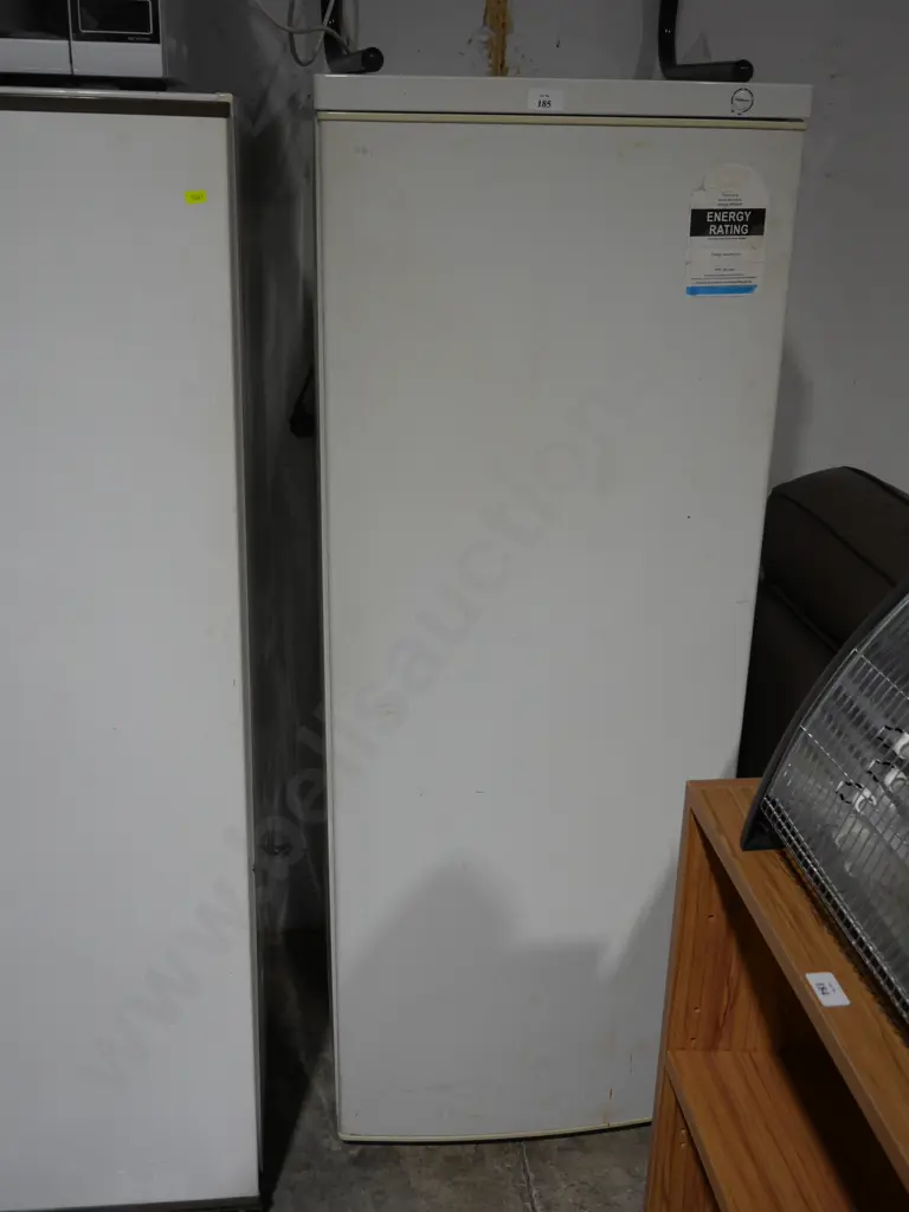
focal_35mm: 38
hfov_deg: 37.7
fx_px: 1330
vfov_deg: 49.0
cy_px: 606
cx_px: 454
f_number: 4.1
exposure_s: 1/80
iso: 200
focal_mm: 19
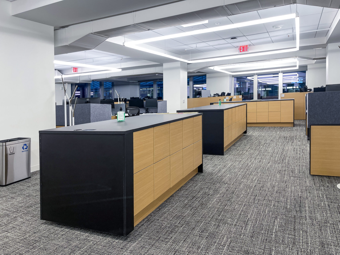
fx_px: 255
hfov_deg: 67.3
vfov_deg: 53.1
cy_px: 128
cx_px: 170
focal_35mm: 26
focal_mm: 5.1
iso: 125
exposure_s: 1/100
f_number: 1.6
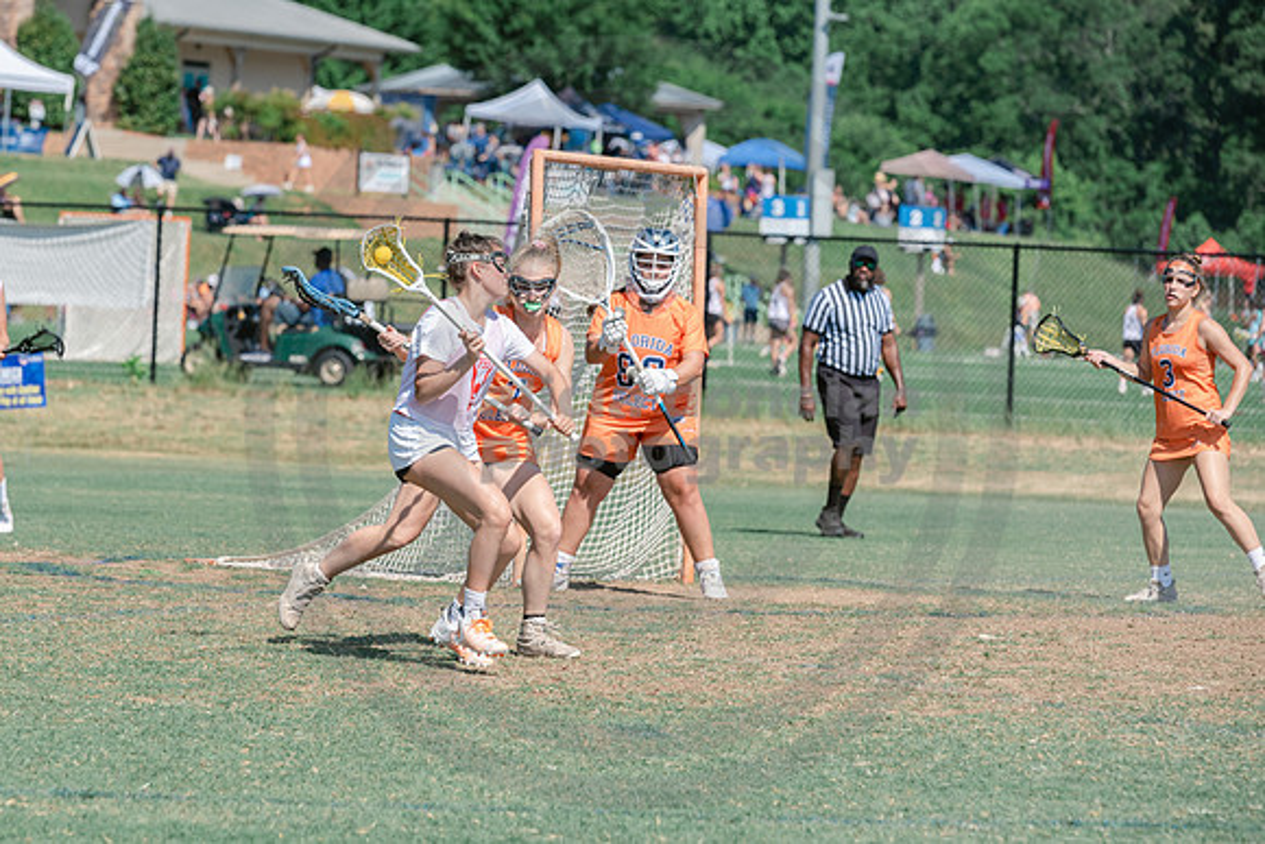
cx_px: 510
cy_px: 446
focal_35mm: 221
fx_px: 7756
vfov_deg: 6.2
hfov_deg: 9.3
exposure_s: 1/2000
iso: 400
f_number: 5.6
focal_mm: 185
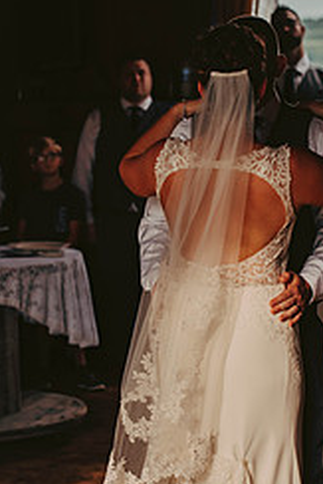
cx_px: 232
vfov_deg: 15.9
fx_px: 1734
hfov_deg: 10.6
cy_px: 202
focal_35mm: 129
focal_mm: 70
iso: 400
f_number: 2.8
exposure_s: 1/800
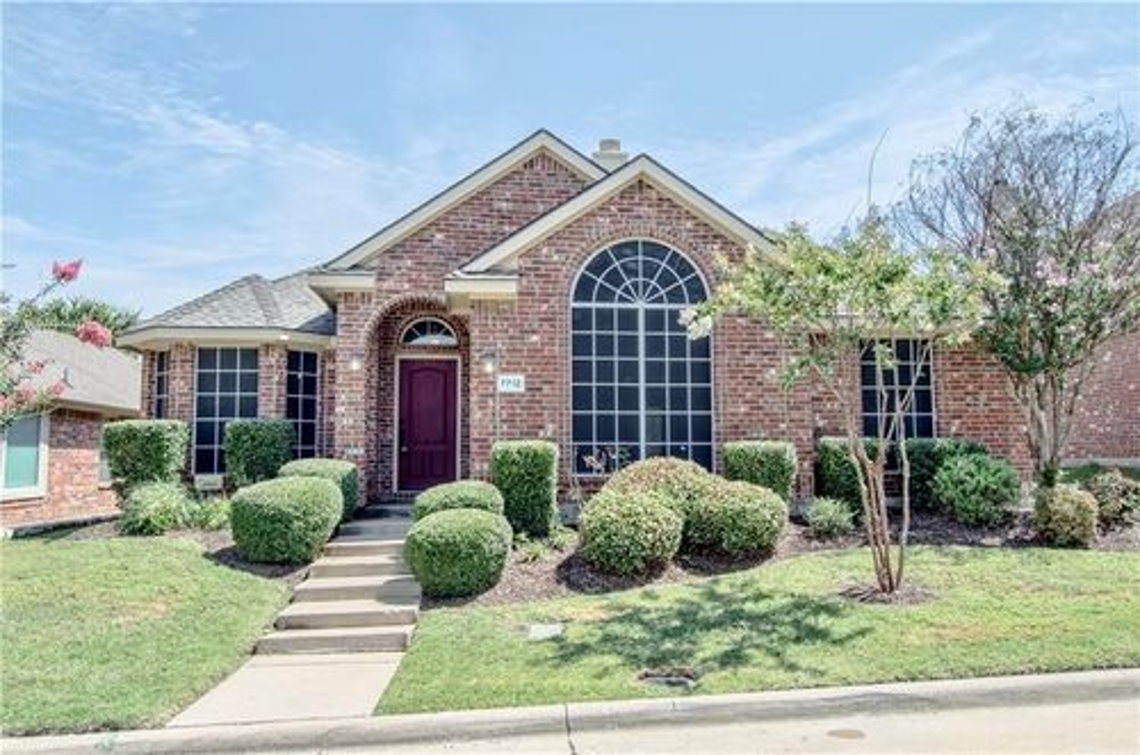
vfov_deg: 47.7
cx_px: 570
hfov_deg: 67.5
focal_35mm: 27
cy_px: 378
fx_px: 853
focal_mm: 18
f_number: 8
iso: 100
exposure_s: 1/160
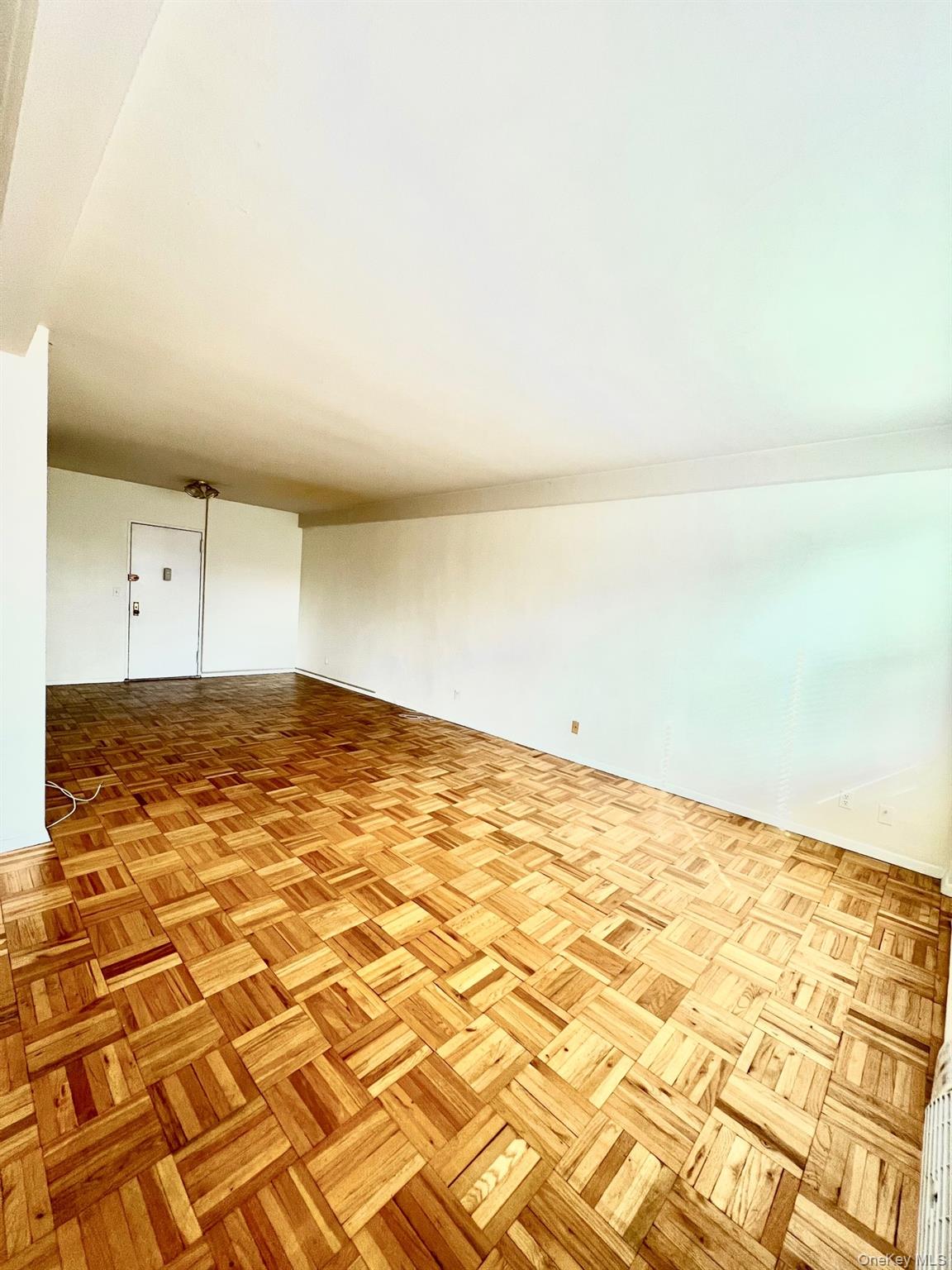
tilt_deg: -3.3
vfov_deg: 106.2
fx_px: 477
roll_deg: -4.5
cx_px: 476
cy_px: 635
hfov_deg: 89.9
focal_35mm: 13
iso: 100
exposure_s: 1/120
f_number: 1.8
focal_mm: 1.57
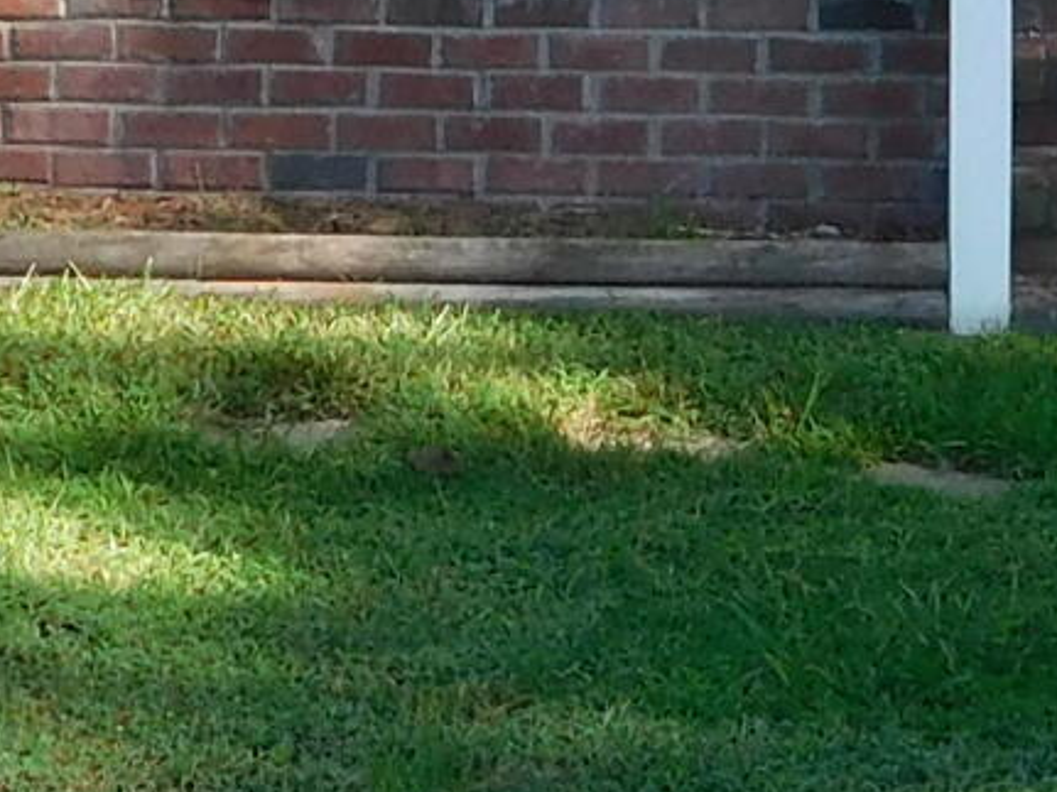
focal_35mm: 160
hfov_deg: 12.3
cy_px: -341
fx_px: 4884
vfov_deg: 9.1
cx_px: 363
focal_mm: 4
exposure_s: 1/400
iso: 125
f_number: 3
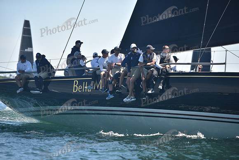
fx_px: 1096
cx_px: 120
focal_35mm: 165
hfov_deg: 12.4
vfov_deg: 8.3
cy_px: 80
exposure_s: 1/1000
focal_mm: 165
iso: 200
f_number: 2.8
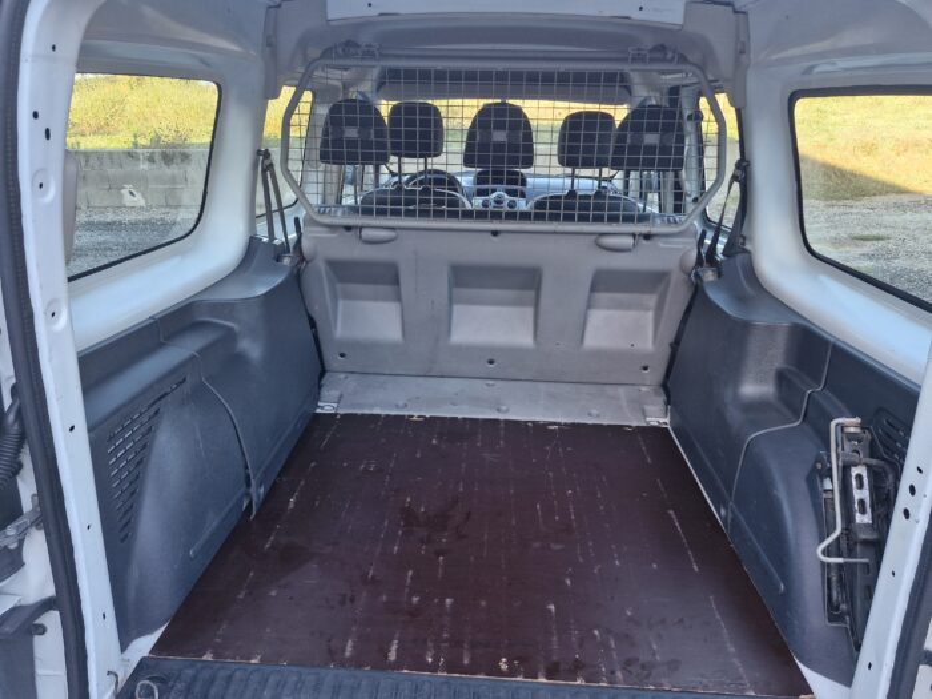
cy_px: 350
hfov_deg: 73.9
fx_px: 619
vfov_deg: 58.9
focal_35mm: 23
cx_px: 466
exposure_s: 1/180
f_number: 1.8
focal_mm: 5.54
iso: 160
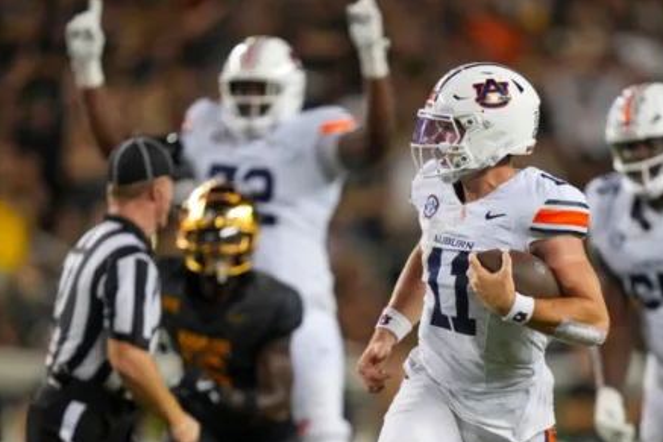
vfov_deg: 2.0
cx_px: 423
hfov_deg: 3.0
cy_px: 354
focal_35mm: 687
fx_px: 12647
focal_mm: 400
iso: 3200
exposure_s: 1/2000
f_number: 2.8
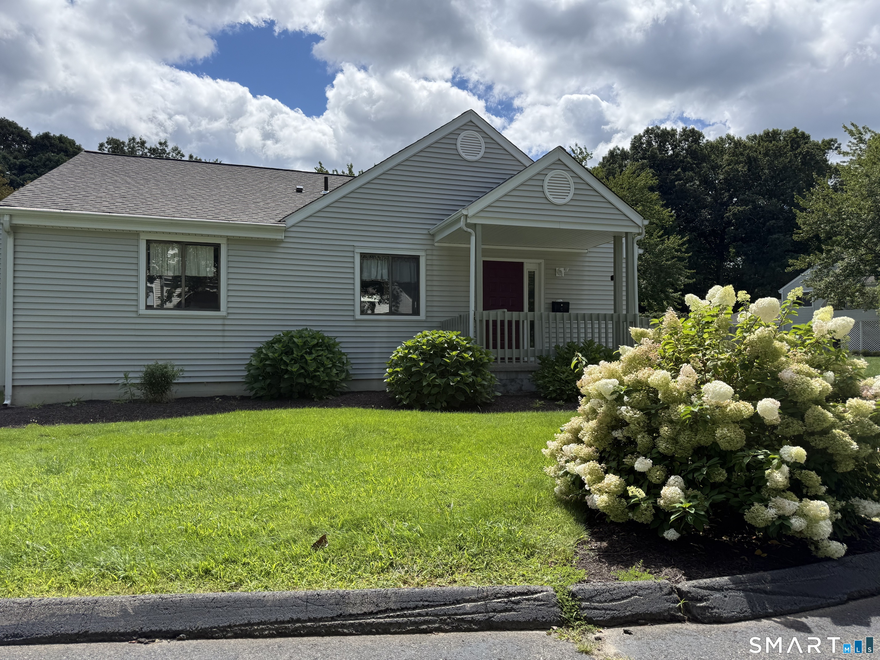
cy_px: 330
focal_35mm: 24
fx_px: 610
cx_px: 440
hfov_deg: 71.6
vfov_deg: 56.8
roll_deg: +0.2
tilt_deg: +1.6
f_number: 1.78
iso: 80
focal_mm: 6.76
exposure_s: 1/4405
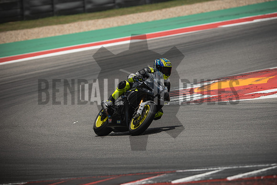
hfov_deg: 6.9
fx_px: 2309
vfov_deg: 4.6
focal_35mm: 300
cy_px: 92
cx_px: 138
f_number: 3.2
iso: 125
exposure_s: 1/2000
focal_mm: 200
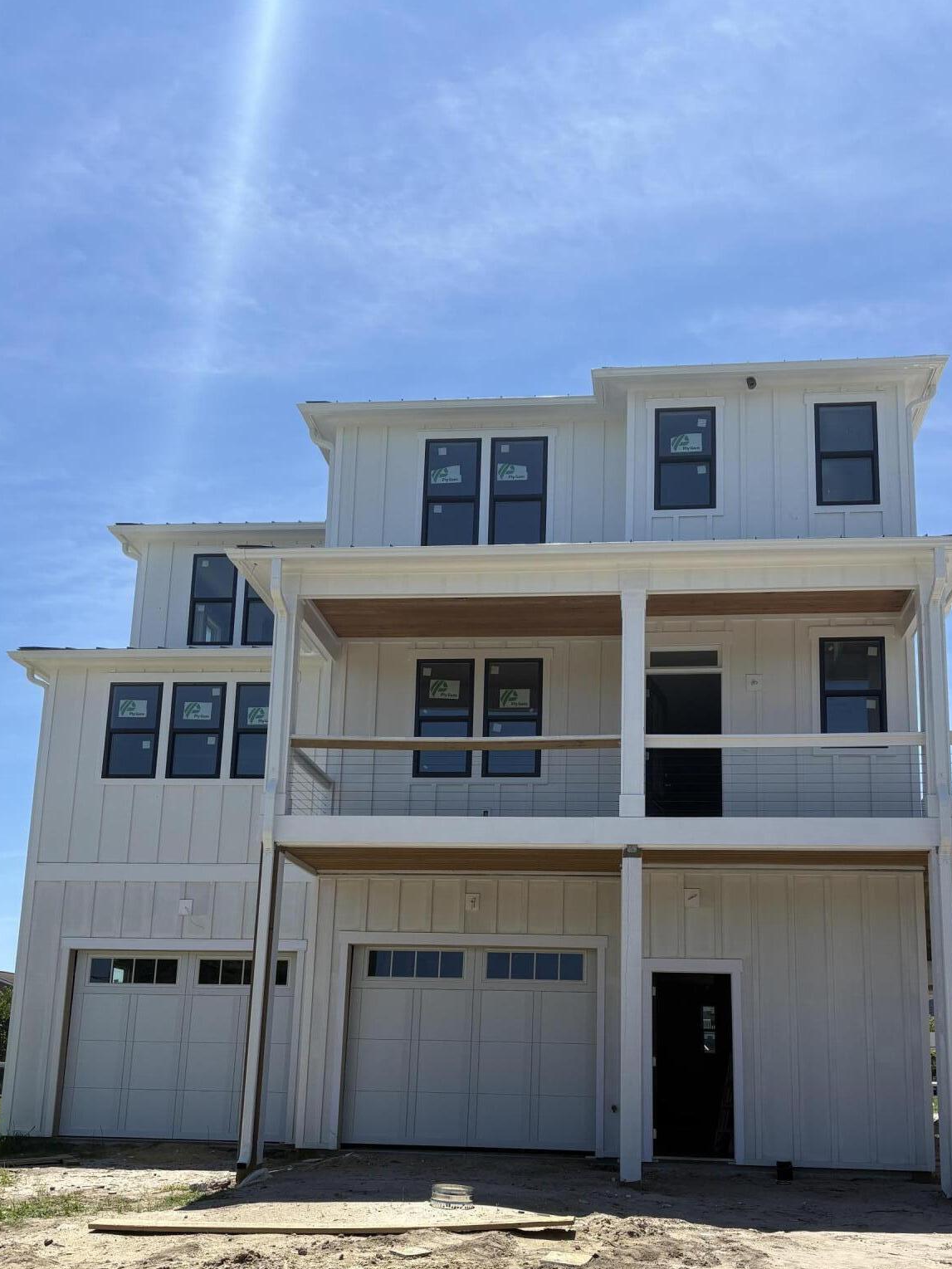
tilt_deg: +13.6
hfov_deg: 41.8
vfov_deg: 53.2
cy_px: 813
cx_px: 523
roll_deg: -1.3
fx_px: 1247
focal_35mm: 34
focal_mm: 5.96
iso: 50
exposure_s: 1/3623
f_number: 1.6
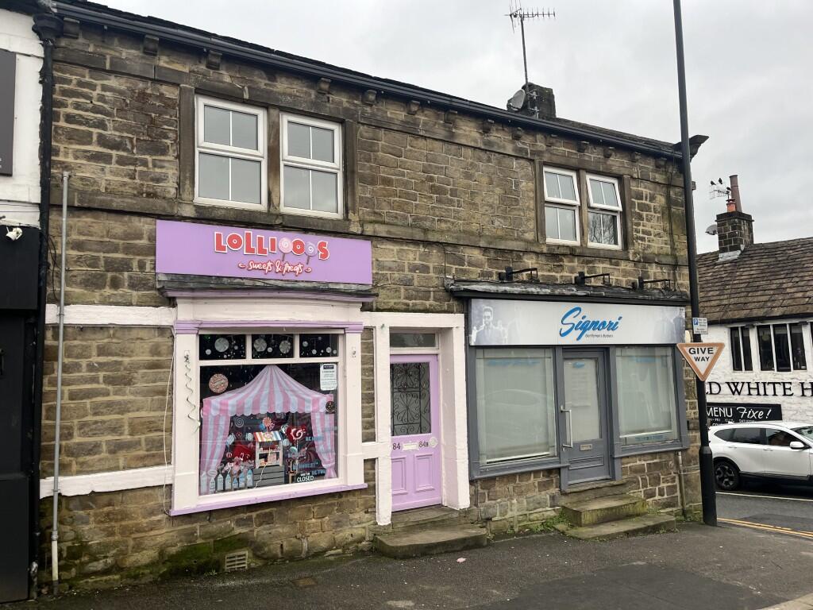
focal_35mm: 26
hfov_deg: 67.3
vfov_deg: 53.1
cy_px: 305
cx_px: 406
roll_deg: +1.4
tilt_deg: +4.6
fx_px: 611
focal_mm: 5.1
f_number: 1.6
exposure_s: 1/308
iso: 50
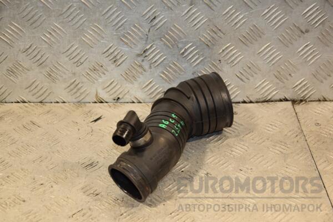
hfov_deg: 26.0
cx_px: 166
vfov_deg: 17.5
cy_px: 111
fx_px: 721
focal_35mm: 78
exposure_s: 1/200
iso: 800
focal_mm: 52
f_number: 5
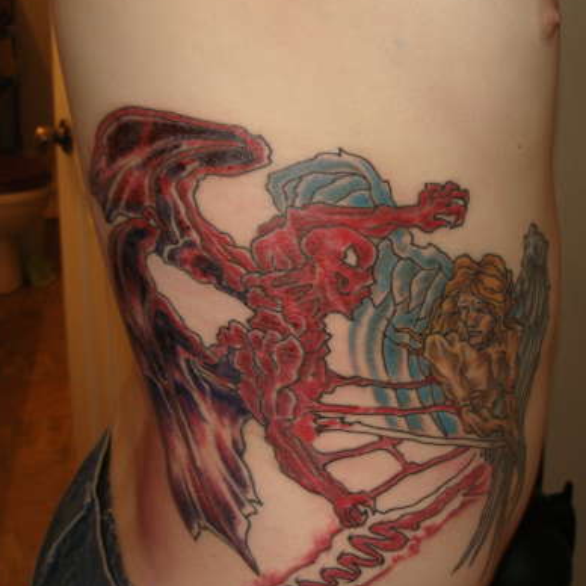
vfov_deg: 32.8
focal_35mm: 52
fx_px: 996
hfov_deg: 32.4
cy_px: 293
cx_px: 415
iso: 80
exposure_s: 1/40
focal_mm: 7.8
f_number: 2.8
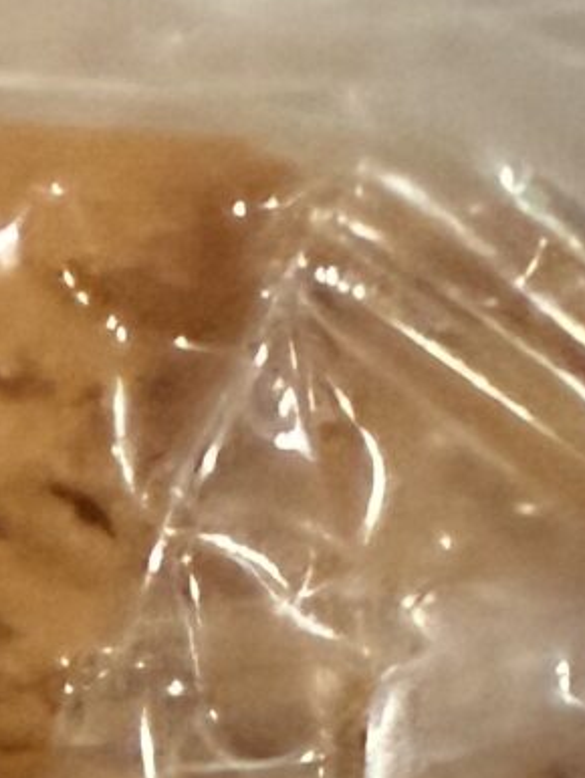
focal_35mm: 159
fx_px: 3579
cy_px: 2401
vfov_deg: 9.5
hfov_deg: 9.2
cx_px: -151
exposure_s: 1/52
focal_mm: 2.22
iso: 500
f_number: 2.2
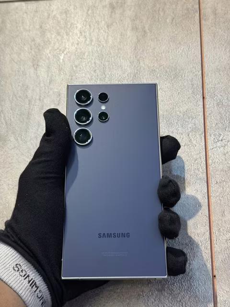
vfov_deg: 39.7
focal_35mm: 48
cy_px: 154
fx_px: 425
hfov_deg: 30.3
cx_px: 115
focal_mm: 6.76
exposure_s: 1/50
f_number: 1.78
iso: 80
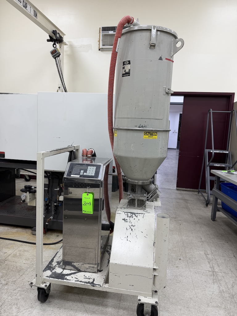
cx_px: 118
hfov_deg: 56.8
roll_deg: -3.4
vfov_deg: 71.6
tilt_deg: -7.5
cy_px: 158
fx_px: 219
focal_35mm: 24
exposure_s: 1/120
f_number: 1.78
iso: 80
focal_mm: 6.76
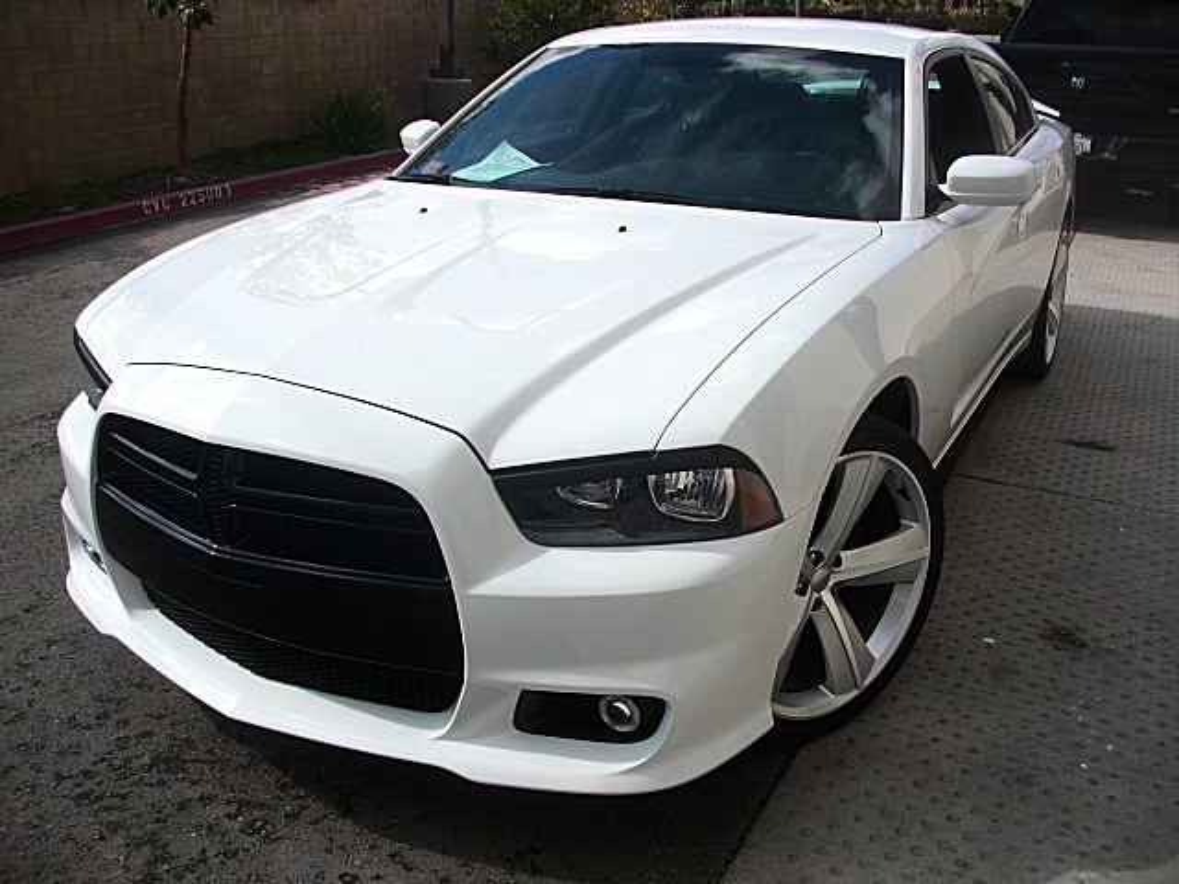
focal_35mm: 36
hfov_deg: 51.4
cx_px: 590
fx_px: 1226
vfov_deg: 39.7
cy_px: 442
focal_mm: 6.3
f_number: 7.9
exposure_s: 1/125
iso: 50
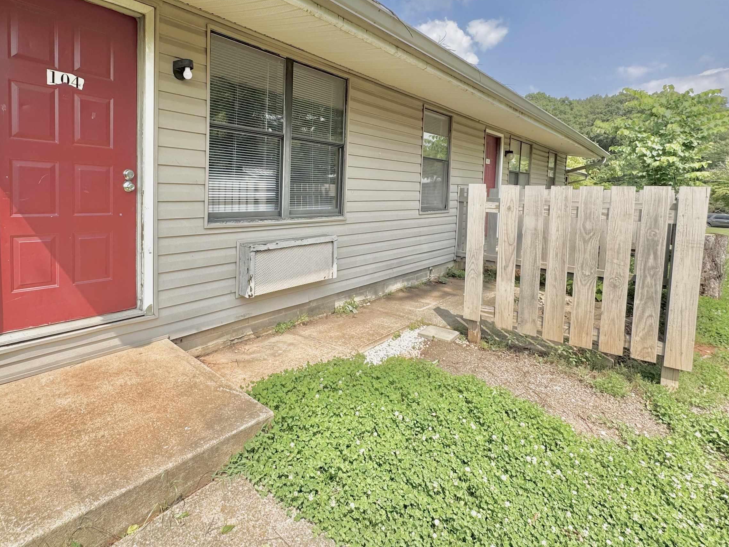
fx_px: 400
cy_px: 217
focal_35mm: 19
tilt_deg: -4.6
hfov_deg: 84.0
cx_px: 308
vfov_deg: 68.0
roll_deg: -1.4
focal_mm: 2.22
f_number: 2.2
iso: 50
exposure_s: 1/1277
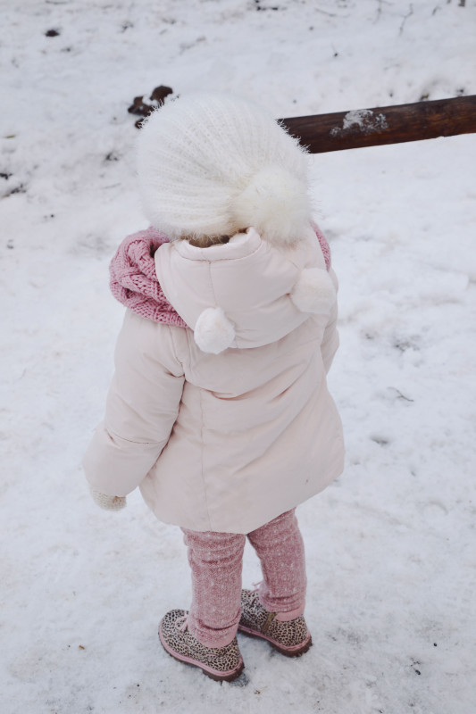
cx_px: 238
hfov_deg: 22.6
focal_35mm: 60
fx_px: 1190
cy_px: 357
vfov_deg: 33.4
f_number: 5.6
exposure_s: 1/125
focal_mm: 40
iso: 400
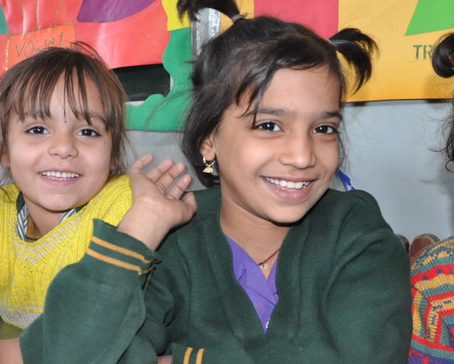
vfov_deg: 30.3
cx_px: 195
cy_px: 187
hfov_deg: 37.3
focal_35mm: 50
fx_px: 672
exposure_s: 1/60
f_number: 3.5
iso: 800
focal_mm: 18
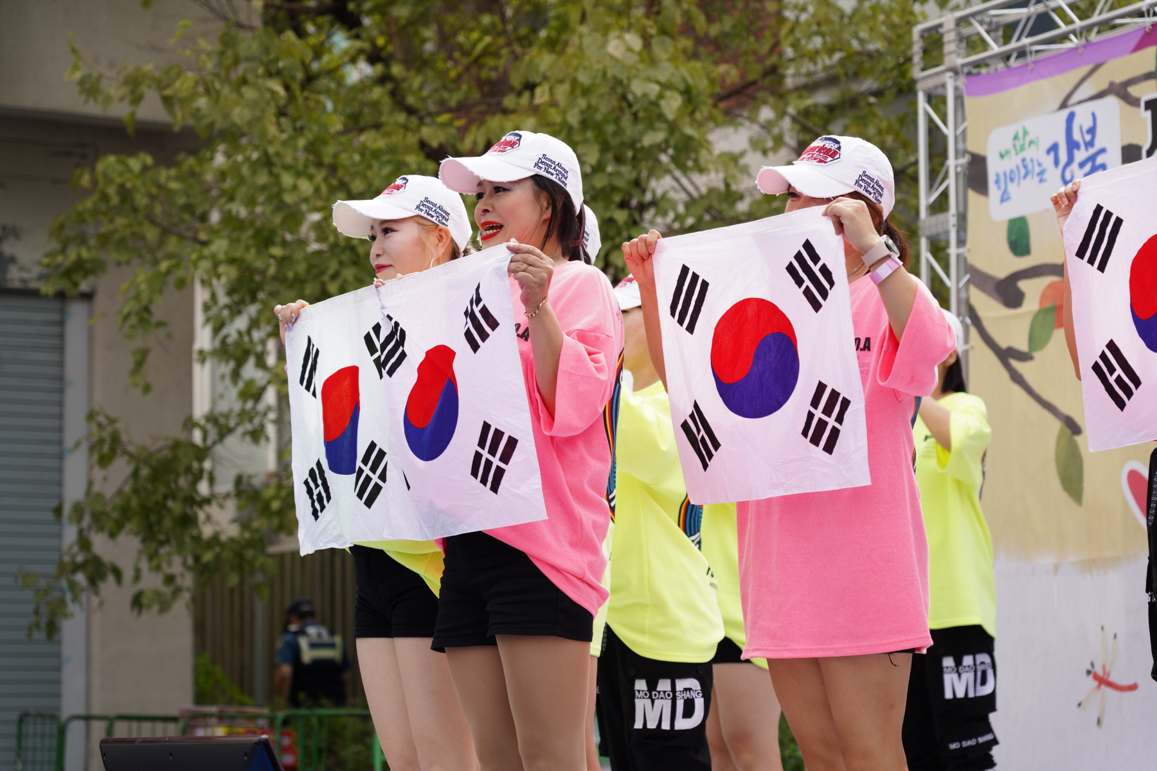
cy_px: 386
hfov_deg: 21.2
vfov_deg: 14.3
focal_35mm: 96
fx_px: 3085
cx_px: 578
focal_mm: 96
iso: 100
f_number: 4.5
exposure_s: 1/250
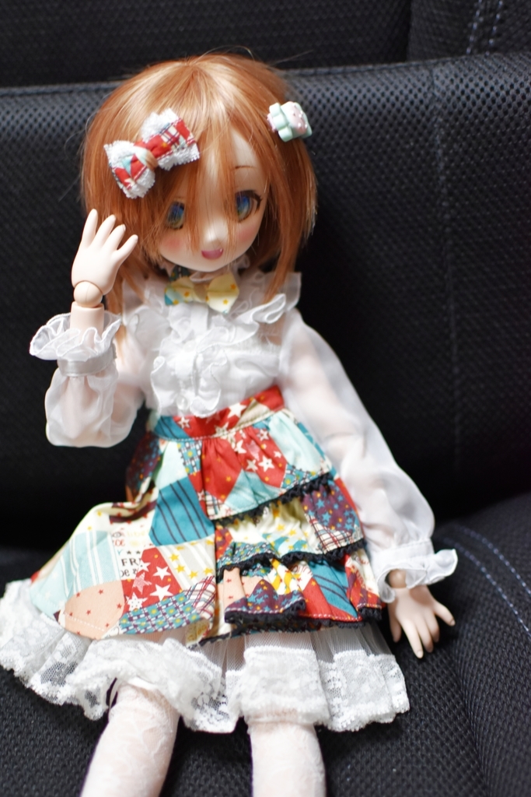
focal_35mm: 52
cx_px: 266
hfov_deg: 25.8
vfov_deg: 37.8
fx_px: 1161
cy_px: 398
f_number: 1.8
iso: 900
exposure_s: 1/60
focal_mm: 35
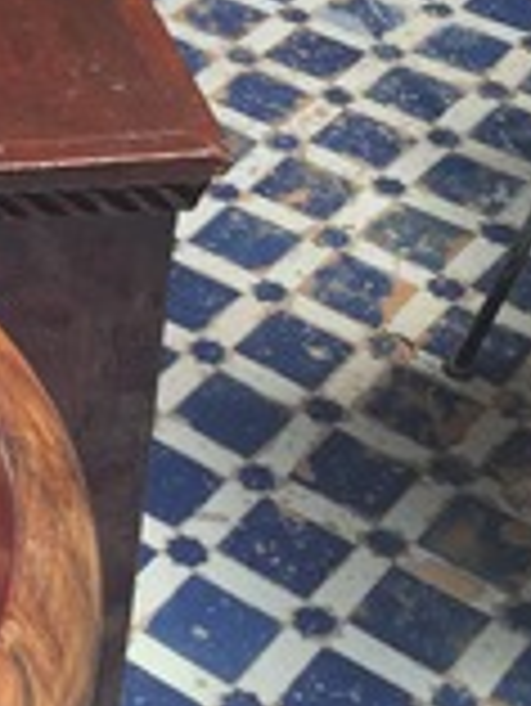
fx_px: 2267
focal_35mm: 111
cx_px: -405
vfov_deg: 17.1
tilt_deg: -27.1
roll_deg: +1.1
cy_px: -85
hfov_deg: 12.3
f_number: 2.2
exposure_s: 1/102
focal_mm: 4.15
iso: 32
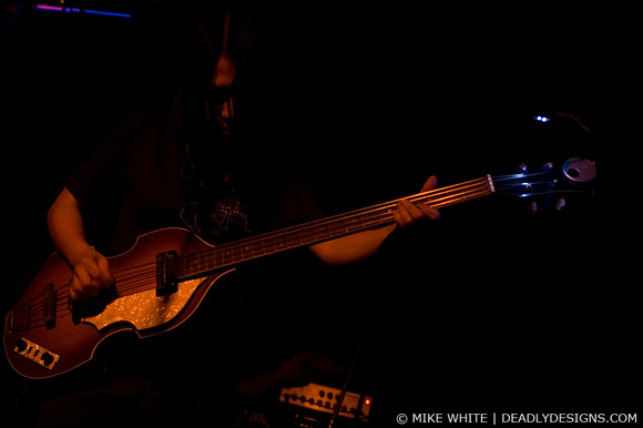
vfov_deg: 22.6
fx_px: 1071
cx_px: 322
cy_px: 214
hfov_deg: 33.4
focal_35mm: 60
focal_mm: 40
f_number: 2.8
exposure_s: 1/15
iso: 800
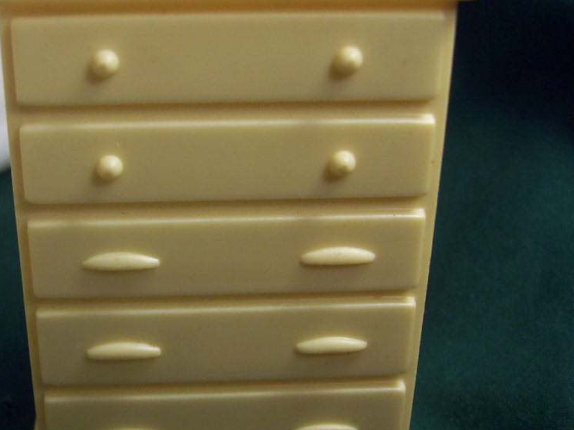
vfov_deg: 24.4
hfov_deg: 31.9
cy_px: 243
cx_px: 189
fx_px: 995
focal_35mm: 60
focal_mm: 5.6
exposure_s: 1/250
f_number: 2.8
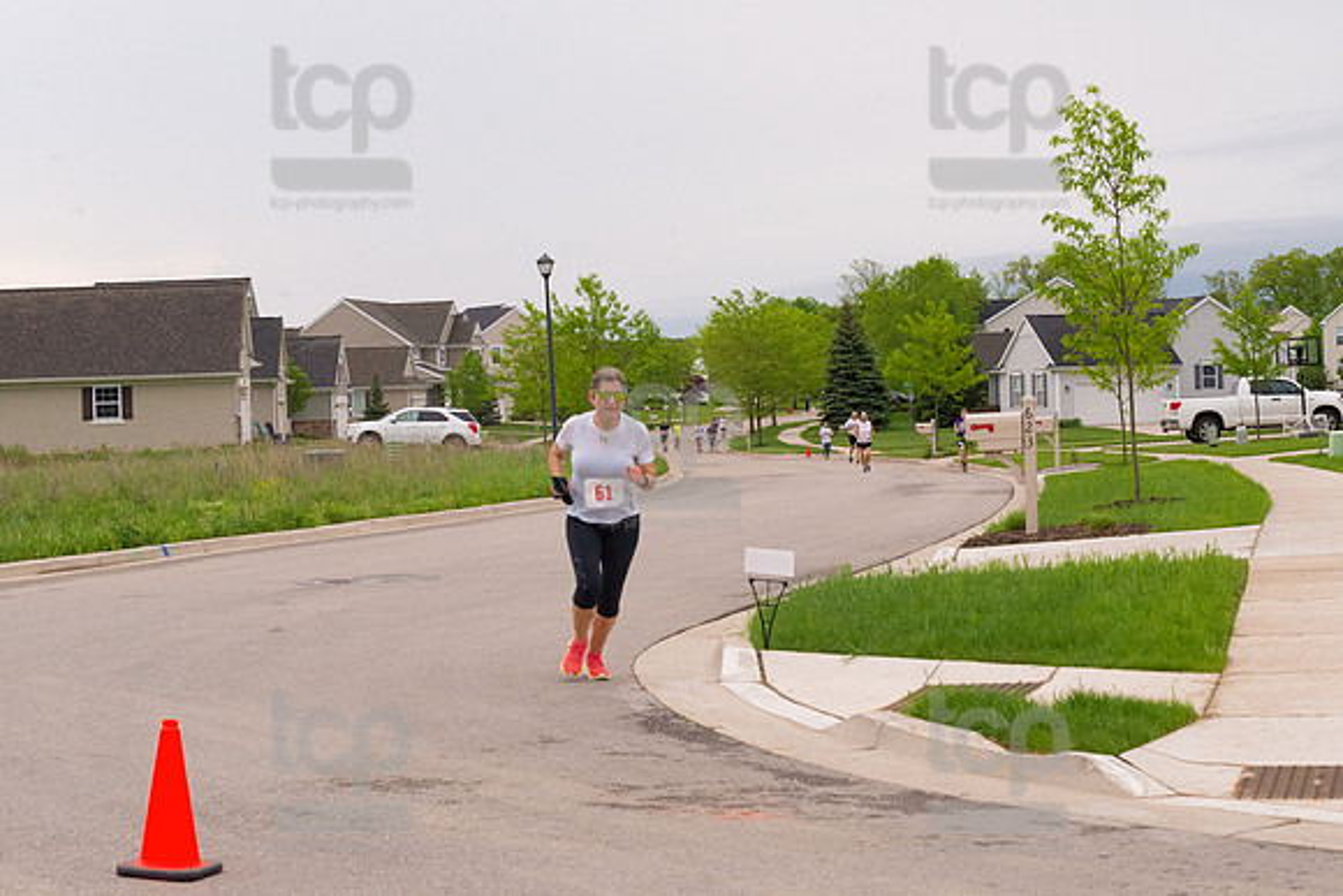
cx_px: 672
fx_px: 2612
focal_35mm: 70
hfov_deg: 28.8
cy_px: 448
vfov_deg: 19.5
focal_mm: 70
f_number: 11
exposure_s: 1/1250
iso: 4000
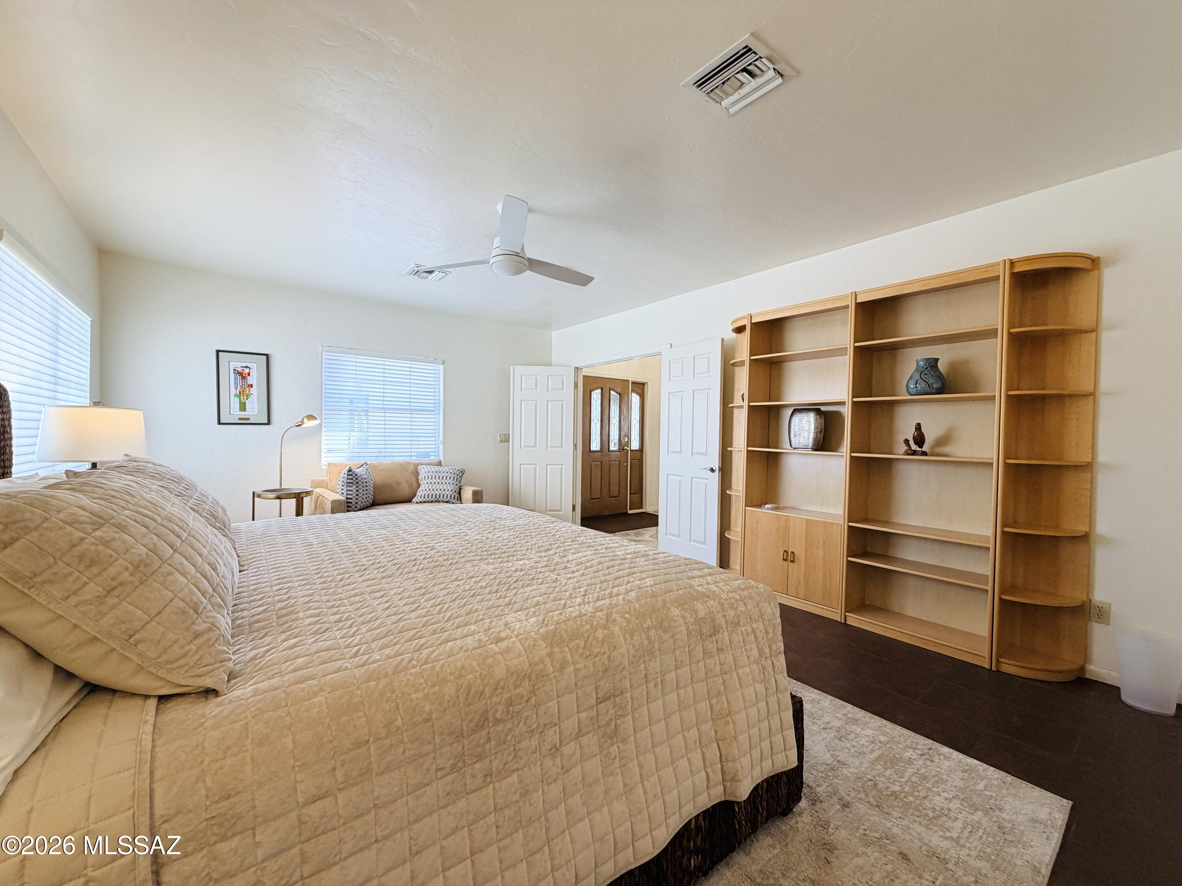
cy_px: 443
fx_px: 478
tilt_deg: -0.4
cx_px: 591
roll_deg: -0.4
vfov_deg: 85.7
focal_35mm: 14
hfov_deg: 102.1
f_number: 2.2
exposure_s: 1/120
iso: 160
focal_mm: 2.22
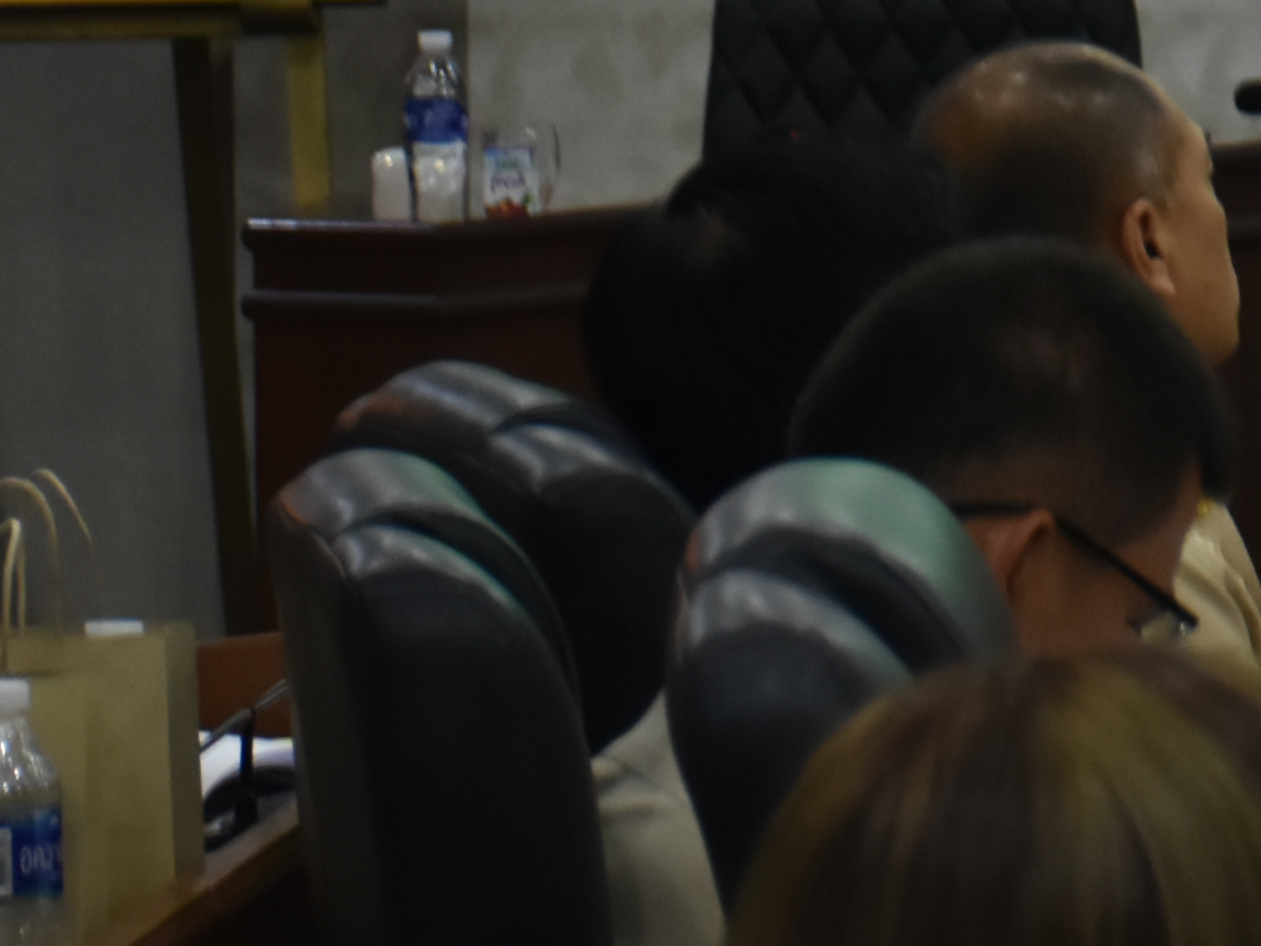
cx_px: 2161
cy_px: -449
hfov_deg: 7.5
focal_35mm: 258
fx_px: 9394
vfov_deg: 5.7
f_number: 4.5
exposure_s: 1/60
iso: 800
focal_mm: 45
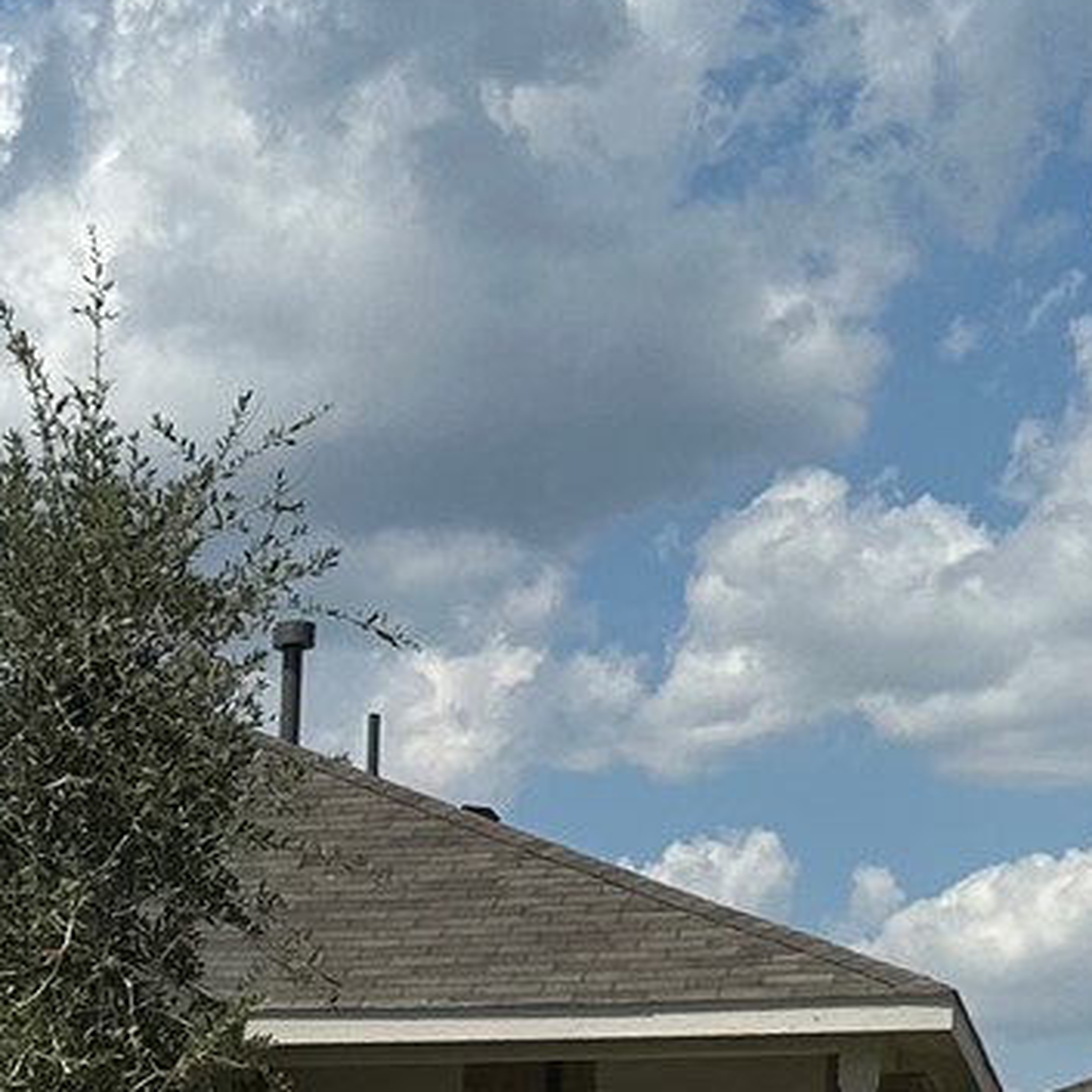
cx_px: -278
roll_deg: -1.1
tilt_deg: +0.4
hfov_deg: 13.7
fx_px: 4390
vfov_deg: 13.4
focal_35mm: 123
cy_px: 1590
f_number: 1.78
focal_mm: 6.86
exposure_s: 1/7042
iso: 80
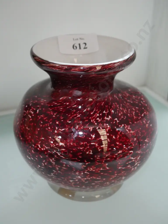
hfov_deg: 28.1
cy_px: 112
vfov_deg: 36.8
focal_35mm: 52
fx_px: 336
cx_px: 84
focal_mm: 26
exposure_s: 1/60
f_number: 5.3
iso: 2000
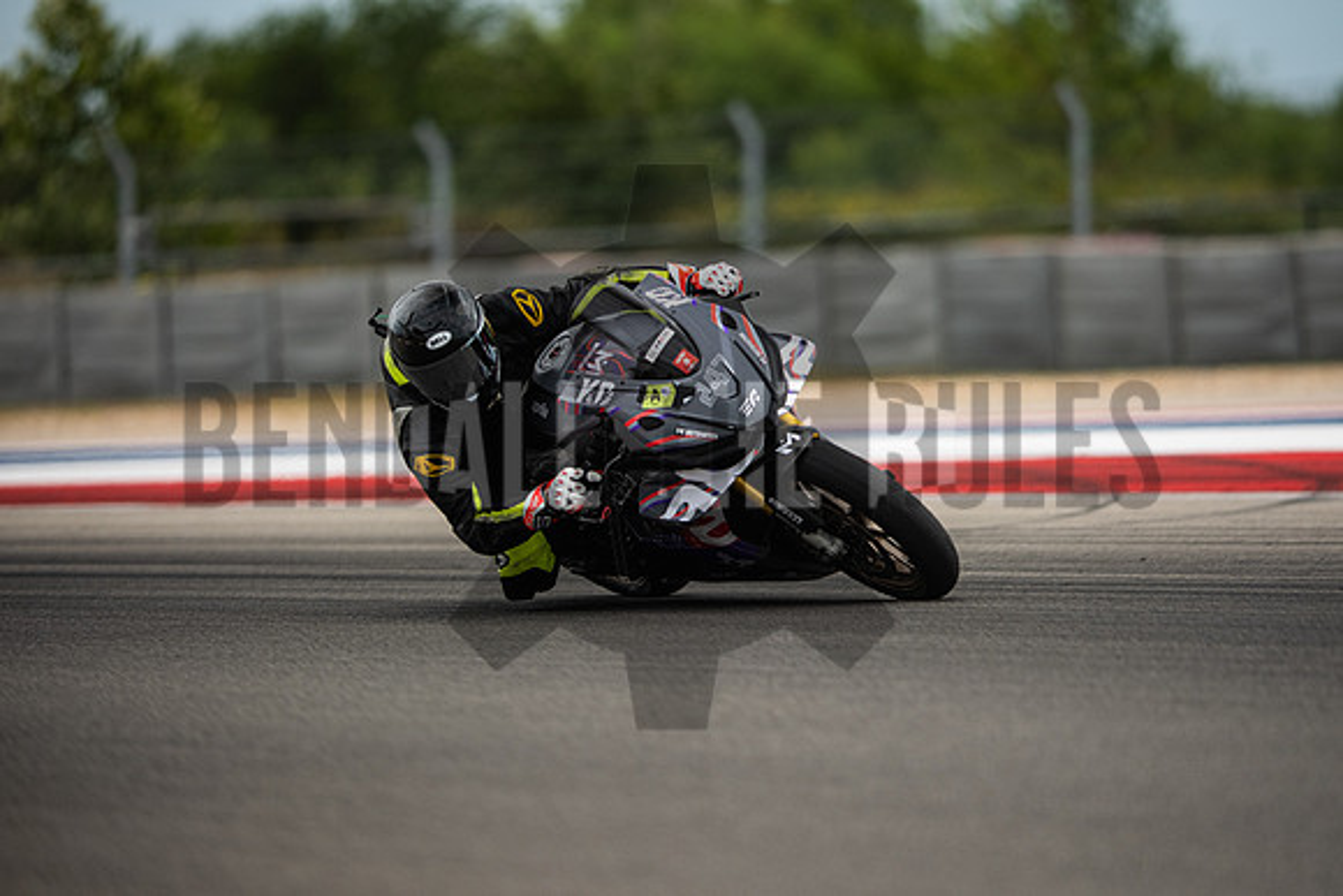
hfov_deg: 6.9
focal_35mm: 300
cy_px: 448
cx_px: 672
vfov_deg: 4.6
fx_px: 11194
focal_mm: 200
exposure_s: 1/4000
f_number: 2
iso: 320
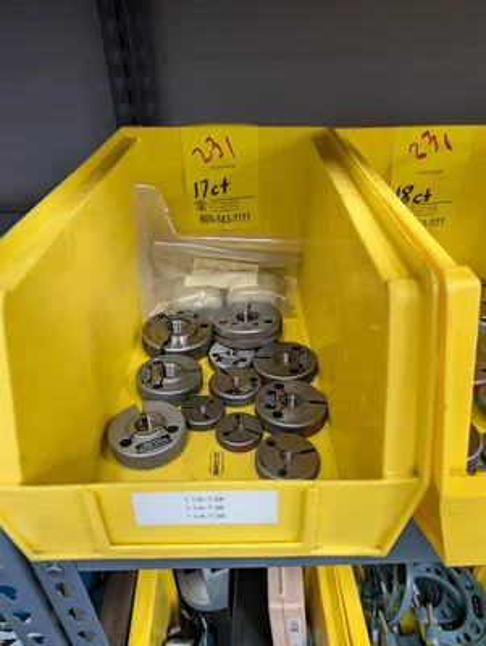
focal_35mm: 24
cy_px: 323
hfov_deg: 56.9
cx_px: 243
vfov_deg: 71.5
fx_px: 448
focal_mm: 6.9
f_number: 1.68
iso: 1767
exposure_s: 1/120
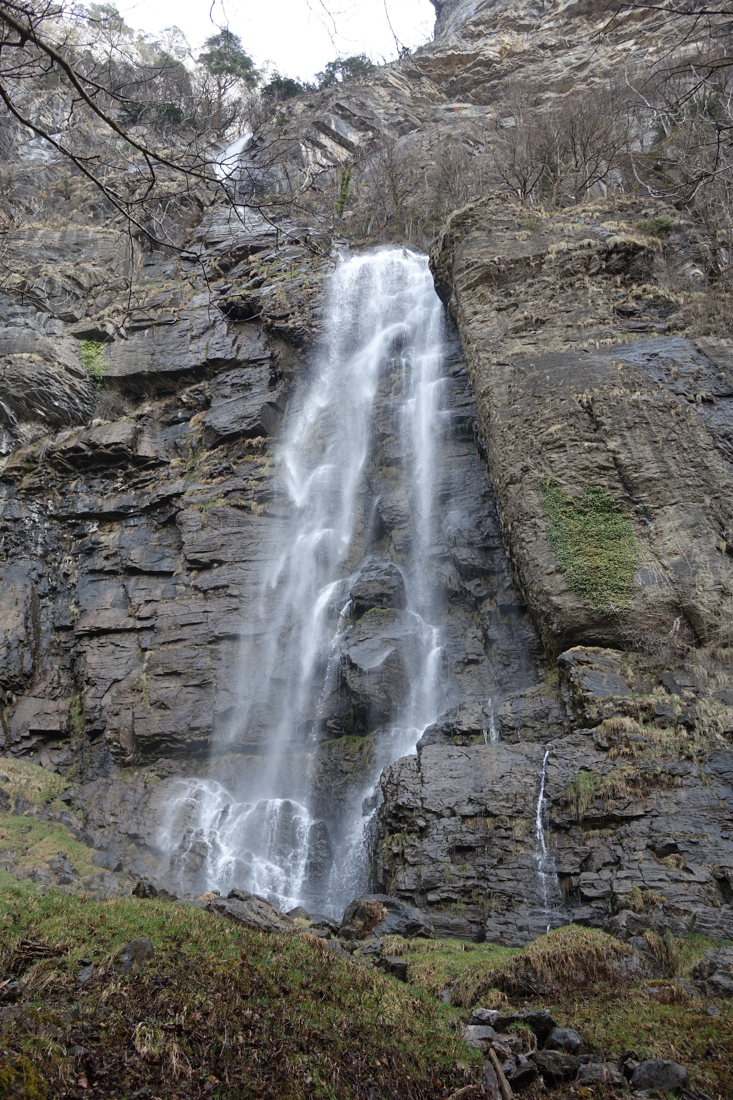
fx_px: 1038
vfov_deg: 55.8
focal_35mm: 34
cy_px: 550
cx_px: 366
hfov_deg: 38.9
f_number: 2.8
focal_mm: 12.3
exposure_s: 1/200
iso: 125
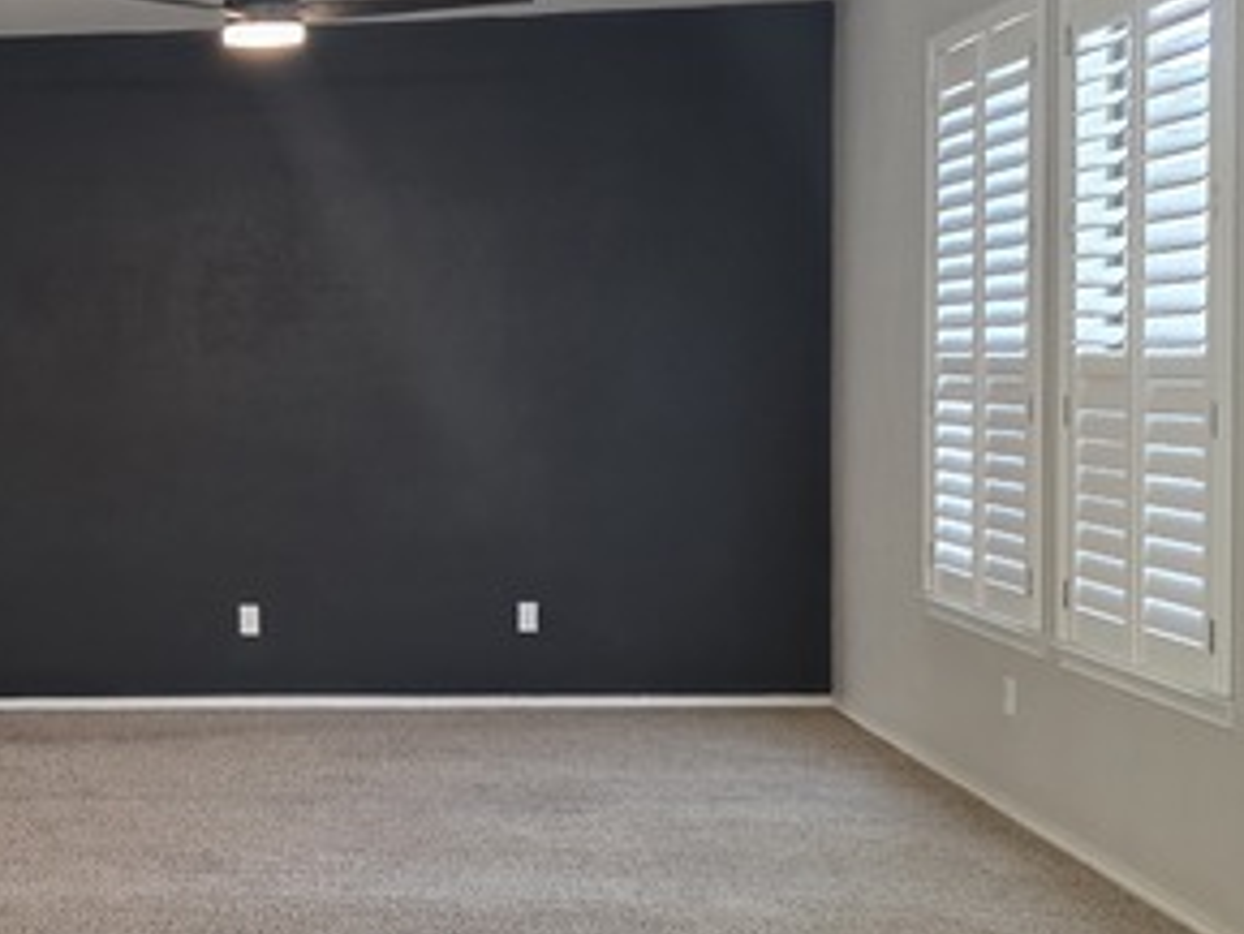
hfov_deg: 34.0
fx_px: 1905
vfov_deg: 27.5
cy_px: 448
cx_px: 97
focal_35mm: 53
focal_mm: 6.3
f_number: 1.7
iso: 320
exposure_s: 1/120
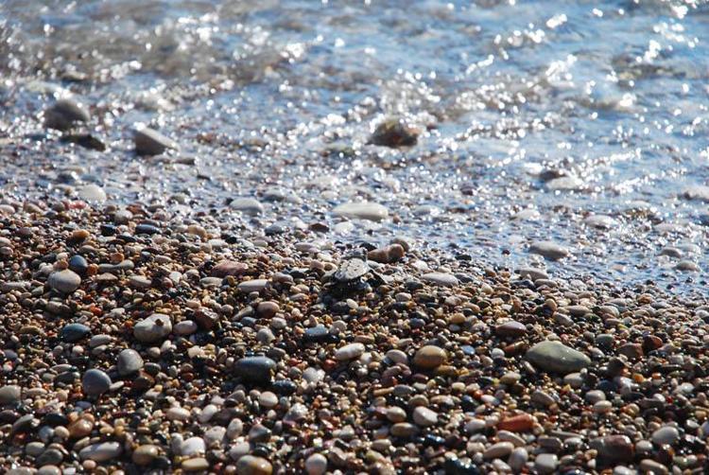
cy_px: 238
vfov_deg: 13.1
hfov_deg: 19.4
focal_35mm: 105
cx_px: 354
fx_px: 2070
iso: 100
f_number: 5
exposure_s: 1/400
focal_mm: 70
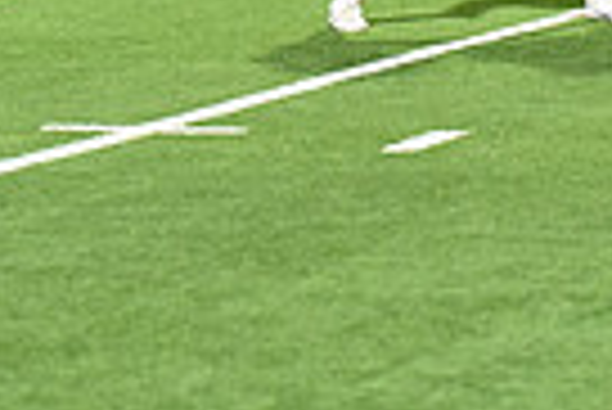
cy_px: -264
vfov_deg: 3.6
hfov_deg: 5.3
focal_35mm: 384
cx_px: 1071
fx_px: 6535
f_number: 2.8
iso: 6400
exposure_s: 1/640
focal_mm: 90
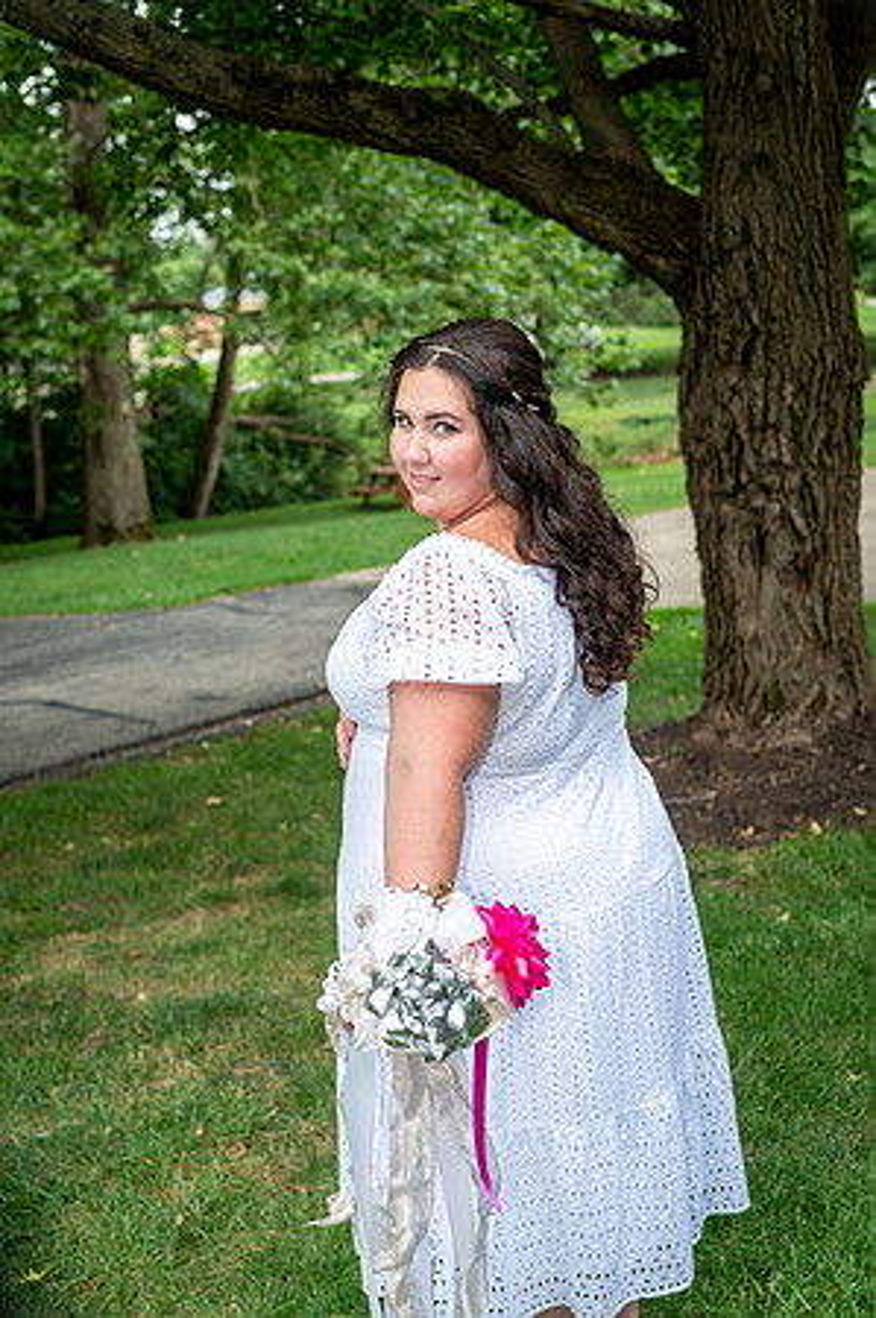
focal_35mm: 50
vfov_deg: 39.6
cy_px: 659
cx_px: 438
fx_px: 1829
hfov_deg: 26.9
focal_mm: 50
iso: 100
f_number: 5
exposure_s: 1/125
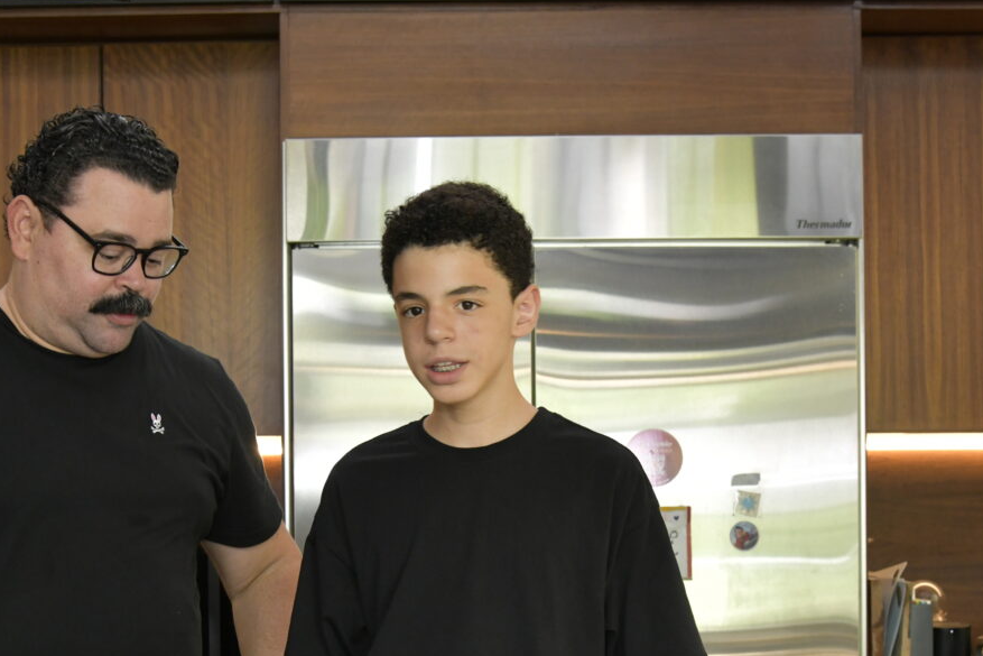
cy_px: 547
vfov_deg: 20.6
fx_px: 1775
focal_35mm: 65
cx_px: 405
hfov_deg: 30.9
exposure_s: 1/125
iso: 2000
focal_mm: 38
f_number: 5.6
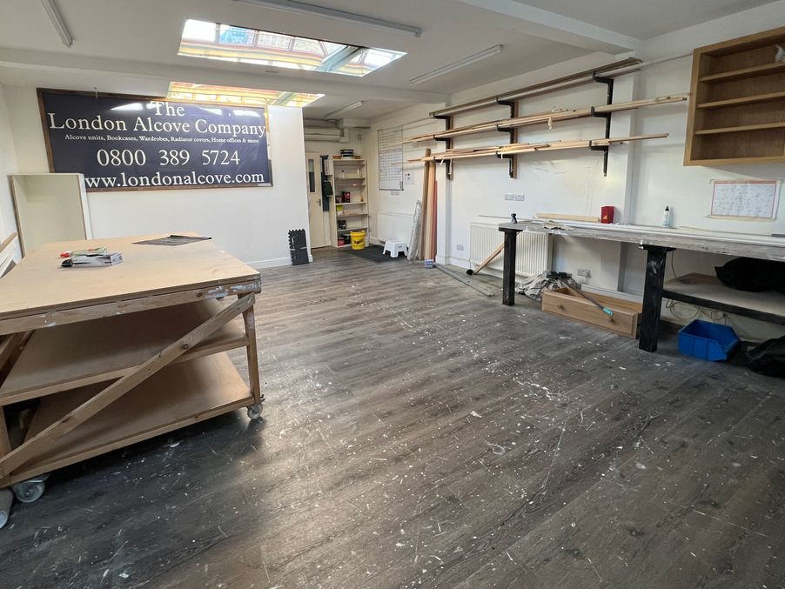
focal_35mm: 16
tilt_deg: -8.9
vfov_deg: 77.5
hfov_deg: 94.5
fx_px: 363
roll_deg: +1.2
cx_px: 386
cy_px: 243
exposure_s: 1/99
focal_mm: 1.57
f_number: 1.8
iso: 200
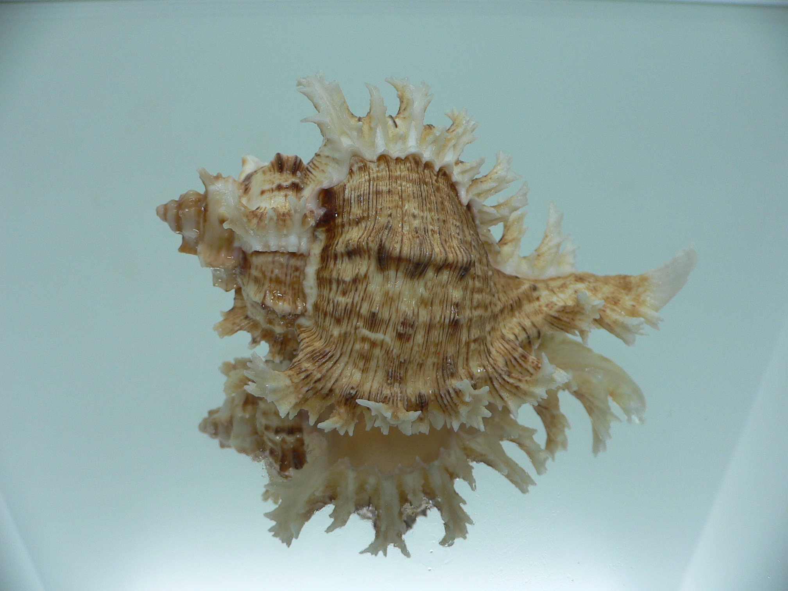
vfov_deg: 40.7
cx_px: 394
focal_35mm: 35
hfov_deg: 52.6
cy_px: 296
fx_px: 797
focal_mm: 4.6
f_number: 2.8
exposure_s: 1/60
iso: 80
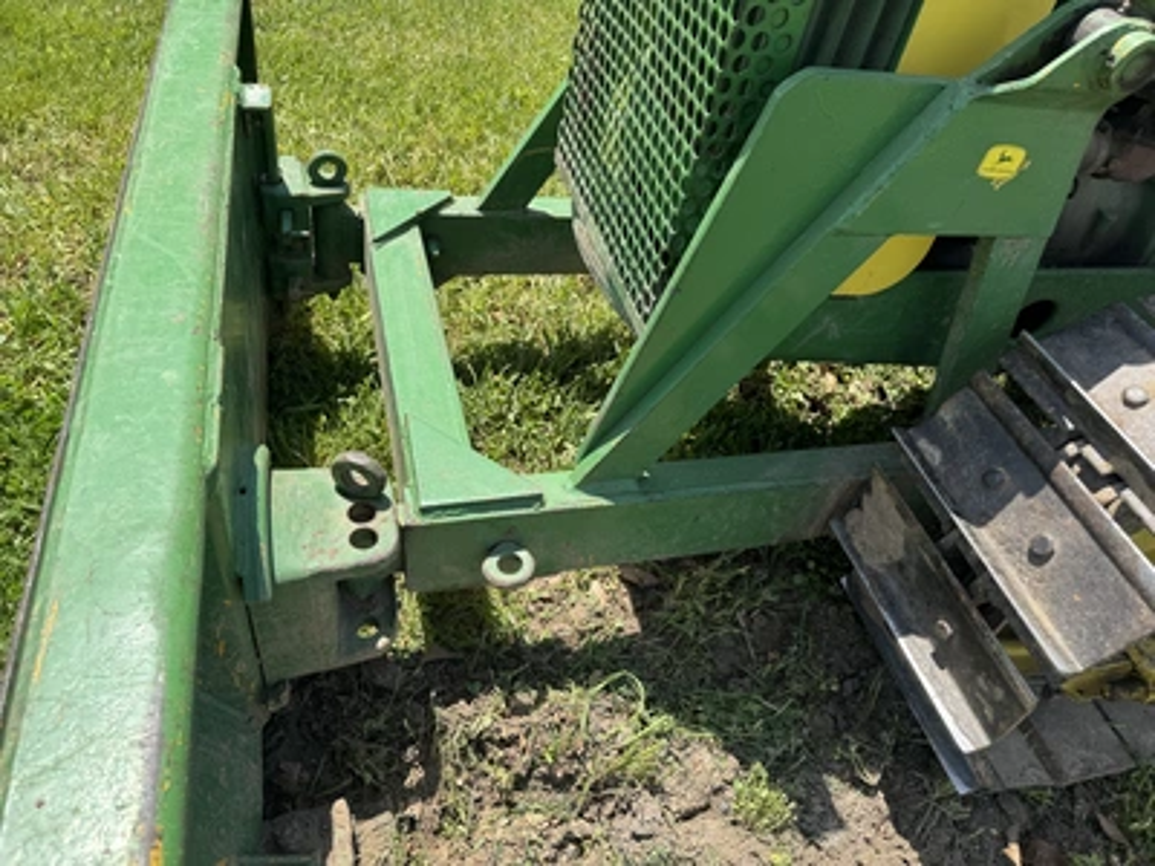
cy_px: 433
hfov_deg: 71.6
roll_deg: -16.1
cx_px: 578
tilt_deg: -42.4
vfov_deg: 56.8
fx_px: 801
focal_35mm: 24
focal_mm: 6.76
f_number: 1.78
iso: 80
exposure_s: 1/2105
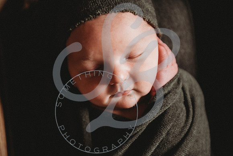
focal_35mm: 70
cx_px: 116
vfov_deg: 19.5
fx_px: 453
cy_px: 78
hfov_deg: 28.8
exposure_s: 1/125
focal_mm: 70
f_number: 2.8
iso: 400
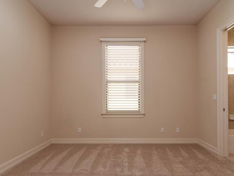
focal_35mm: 22
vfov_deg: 61.5
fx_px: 146
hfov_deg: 77.2
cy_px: 102
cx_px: 121
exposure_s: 1/10
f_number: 9
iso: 200
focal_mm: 11
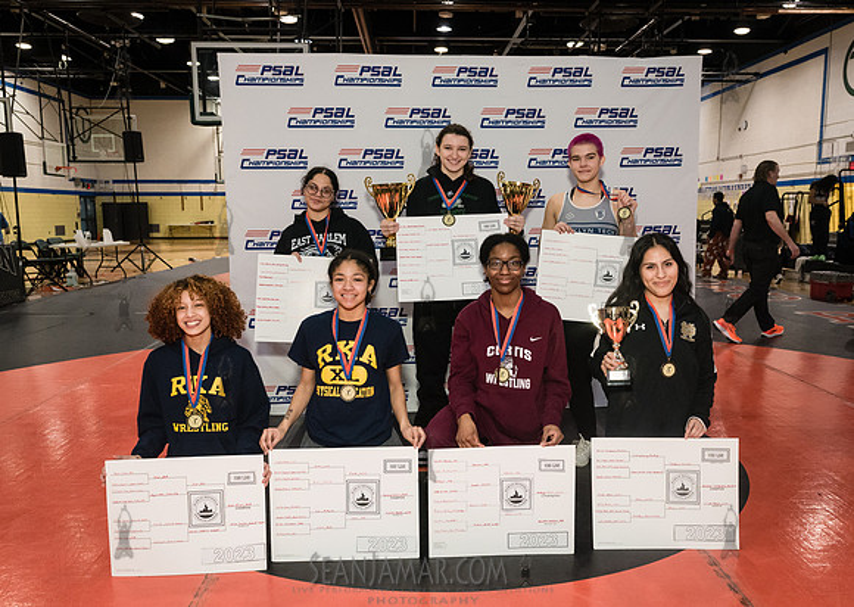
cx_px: 456
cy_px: 314
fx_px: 725
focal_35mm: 30
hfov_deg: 61.0
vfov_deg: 45.4
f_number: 5
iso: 4000
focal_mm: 24
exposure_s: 1/160
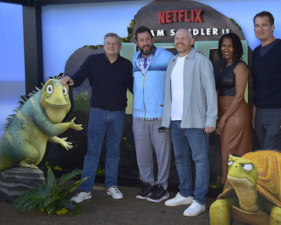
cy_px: 112
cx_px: 164
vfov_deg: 32.8
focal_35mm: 46
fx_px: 383
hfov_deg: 40.2
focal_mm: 40
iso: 125
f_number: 7.1
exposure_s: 1/250
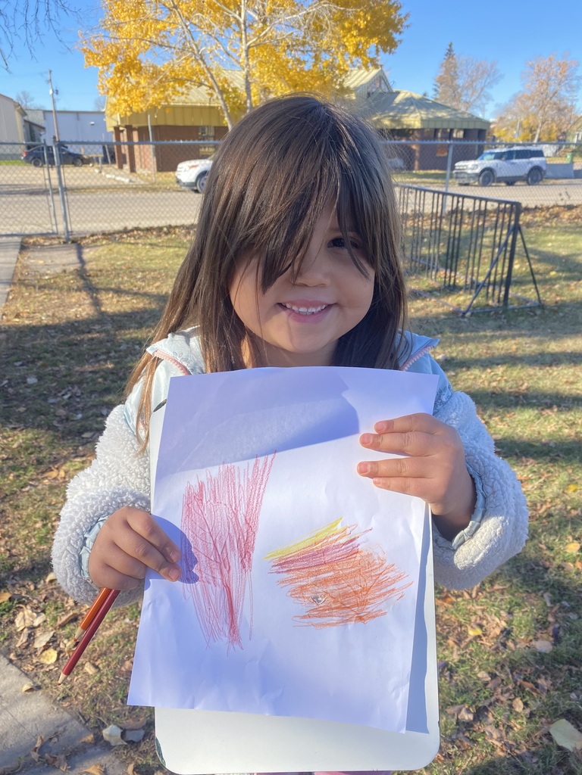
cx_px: 291
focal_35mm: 26
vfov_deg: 67.3
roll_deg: +0.9
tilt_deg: -21.5
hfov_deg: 53.1
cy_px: 388
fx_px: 583
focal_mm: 4.25
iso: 32
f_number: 1.8
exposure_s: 1/733
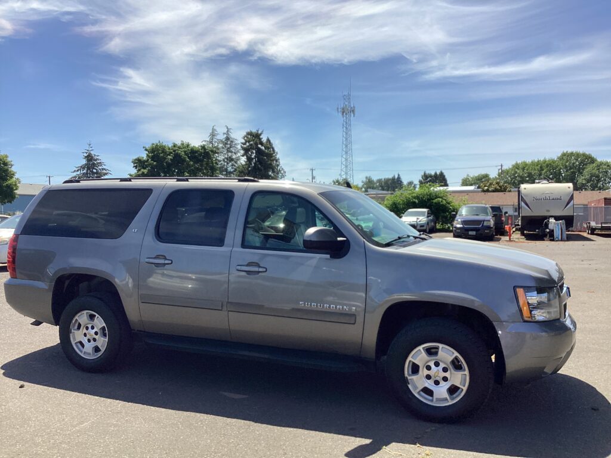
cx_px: 306
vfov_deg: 45.4
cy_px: 229
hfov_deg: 58.4
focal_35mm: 31
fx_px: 547
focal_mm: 3.3
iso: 25
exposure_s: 1/1456
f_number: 2.4
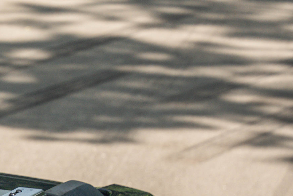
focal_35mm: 334
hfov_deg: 6.0
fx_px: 2718
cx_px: -310
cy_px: 295
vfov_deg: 4.1
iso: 640
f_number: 5
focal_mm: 70
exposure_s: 1/250
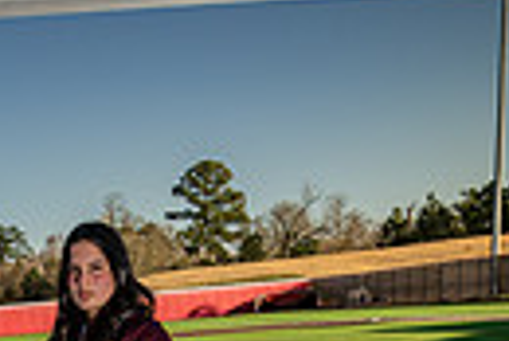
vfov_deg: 12.6
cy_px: 831
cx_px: 70
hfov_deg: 23.9
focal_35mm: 83
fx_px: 1175
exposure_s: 1/250
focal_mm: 24
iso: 125
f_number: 9
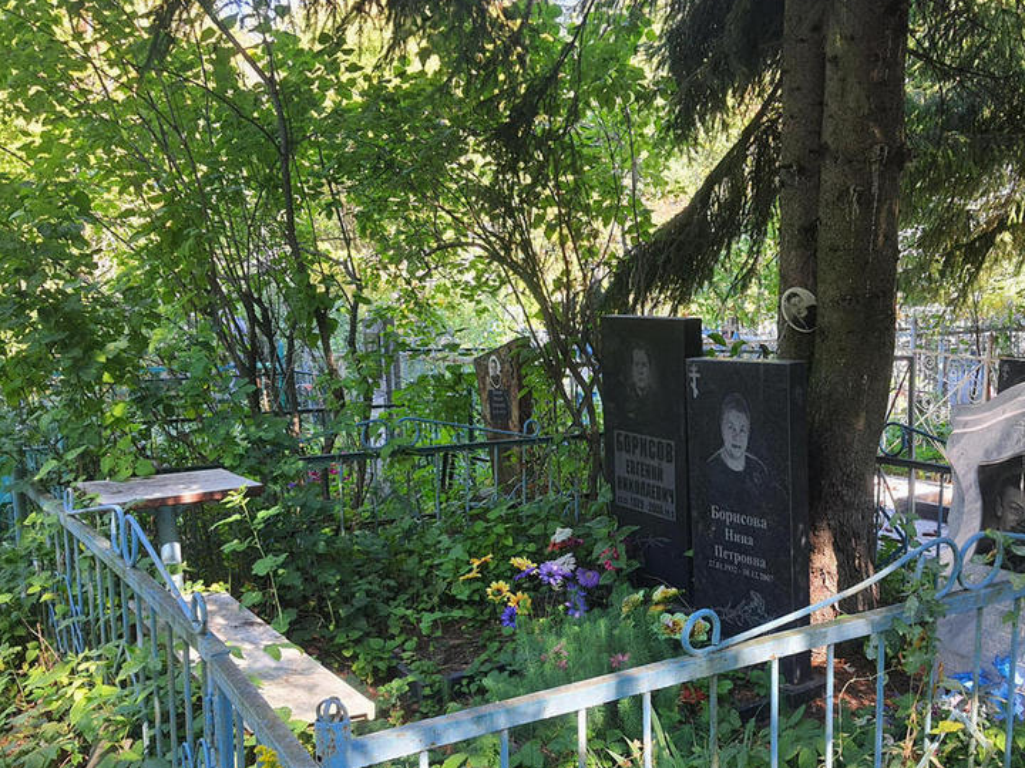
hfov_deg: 49.8
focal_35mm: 37
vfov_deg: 38.1
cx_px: 626
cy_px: 536
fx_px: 1096
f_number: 1.7
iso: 50
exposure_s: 1/119
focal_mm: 4.32
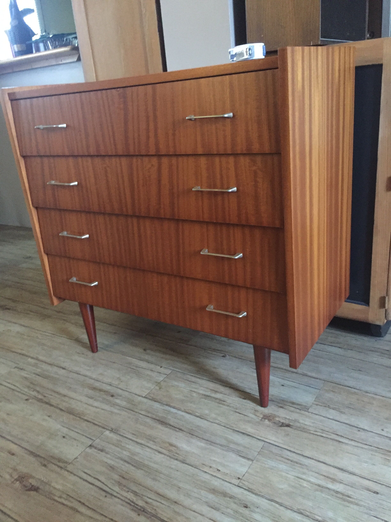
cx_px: 196
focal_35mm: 29
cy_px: 261
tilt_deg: -20.9
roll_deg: +4.6
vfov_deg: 61.7
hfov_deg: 48.2
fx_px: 437
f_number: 2.2
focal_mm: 4.15
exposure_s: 1/17
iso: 500
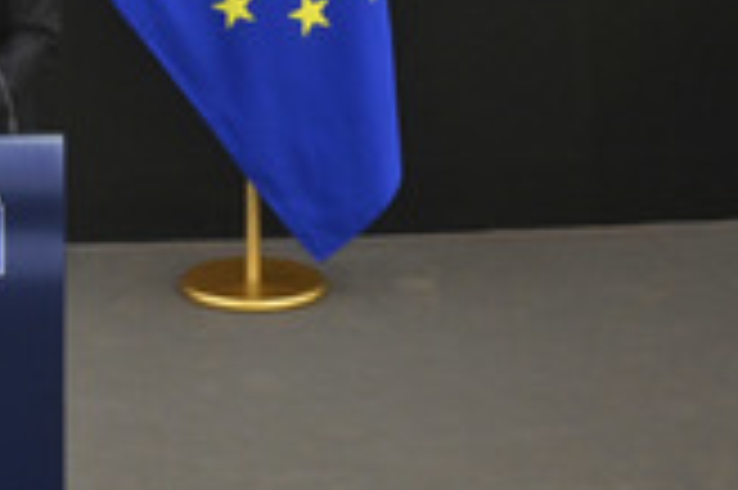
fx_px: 11264
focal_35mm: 550
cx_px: -148
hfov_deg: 3.7
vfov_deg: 2.5
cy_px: 144
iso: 800
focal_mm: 200
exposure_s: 1/320
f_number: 2.8
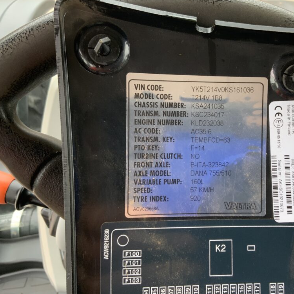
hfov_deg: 46.4
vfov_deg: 47.2
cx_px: 198
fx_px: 336
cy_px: 147
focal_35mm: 35
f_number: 1.8
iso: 80
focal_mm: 3
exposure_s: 1/60
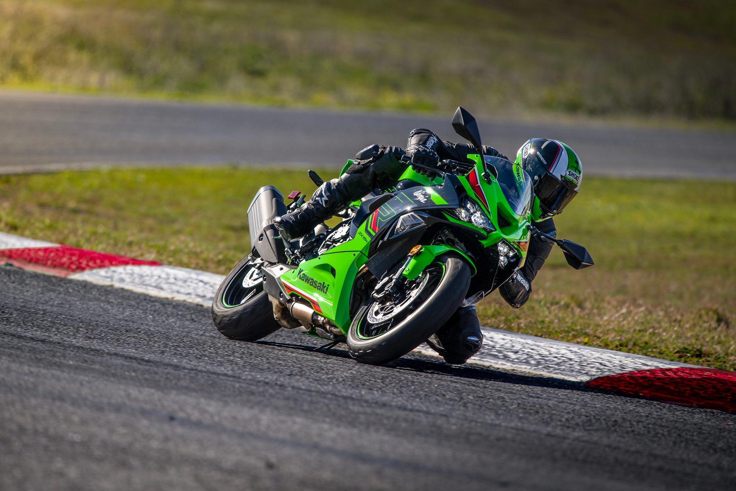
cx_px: 368
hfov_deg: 6.9
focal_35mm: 300
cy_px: 246
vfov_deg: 4.6
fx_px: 6132
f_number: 5
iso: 125
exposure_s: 1/1000
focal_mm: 300
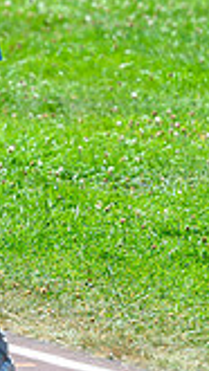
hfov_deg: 1.5
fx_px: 7919
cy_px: -11
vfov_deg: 2.7
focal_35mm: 805
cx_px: -275
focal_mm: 150
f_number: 4.5
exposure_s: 1/2000
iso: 500
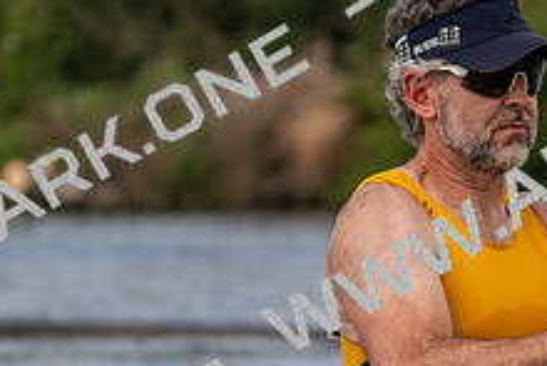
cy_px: 357
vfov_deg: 2.6
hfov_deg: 3.9
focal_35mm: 528
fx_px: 8028
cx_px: 569
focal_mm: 200
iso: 320
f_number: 5.6
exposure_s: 1/1600
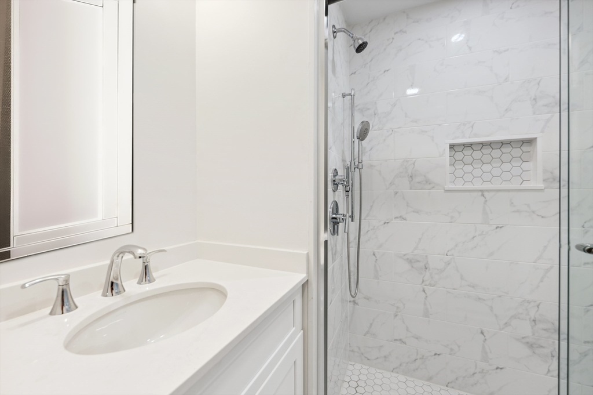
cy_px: 198
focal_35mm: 14
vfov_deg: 81.1
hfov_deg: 104.3
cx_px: 296
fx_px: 230
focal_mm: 14
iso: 100
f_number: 8
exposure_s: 1/13
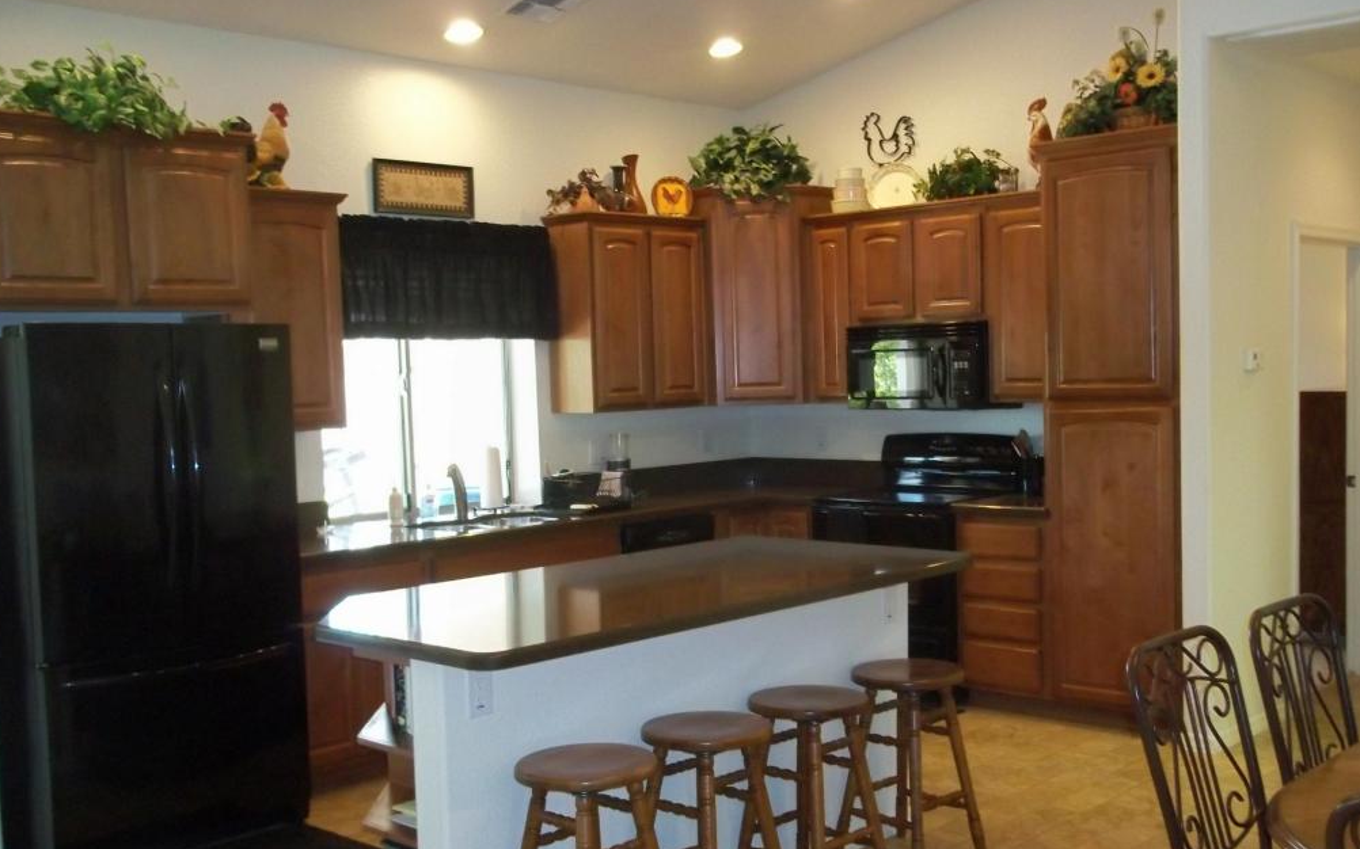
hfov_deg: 50.4
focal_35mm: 39
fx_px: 1445
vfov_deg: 32.7
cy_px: 462
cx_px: 675
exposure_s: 1/30
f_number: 3.1
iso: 320
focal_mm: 6.5
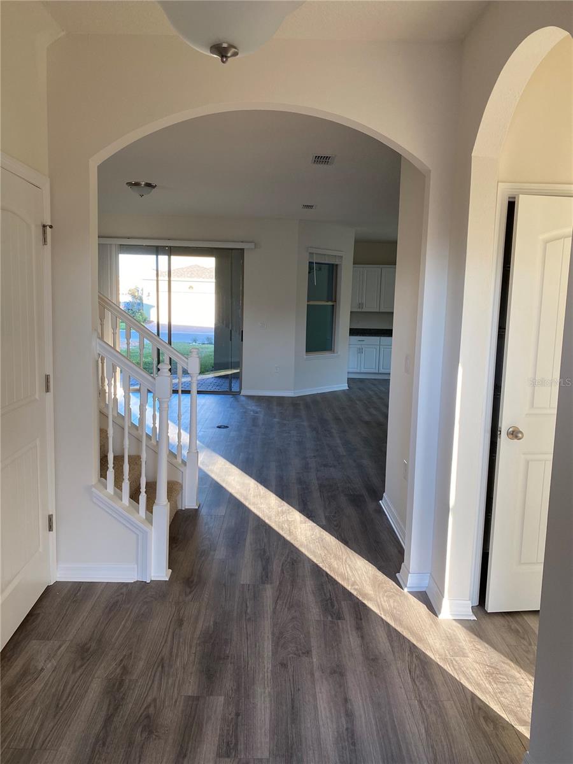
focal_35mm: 26
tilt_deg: -6.4
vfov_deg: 67.3
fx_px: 574
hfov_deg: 53.1
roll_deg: -1.5
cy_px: 382
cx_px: 286
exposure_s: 1/121
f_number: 1.8
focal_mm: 4.25
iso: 100
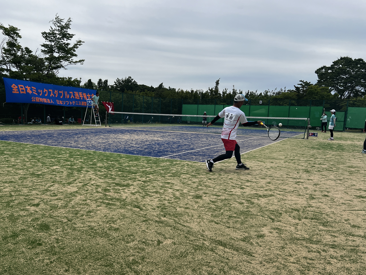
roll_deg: -2.0
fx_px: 338
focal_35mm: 32
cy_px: 154
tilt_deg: -7.4
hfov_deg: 56.4
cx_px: 146
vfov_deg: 44.1
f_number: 1.5
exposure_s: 1/6993
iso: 50
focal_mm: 5.7
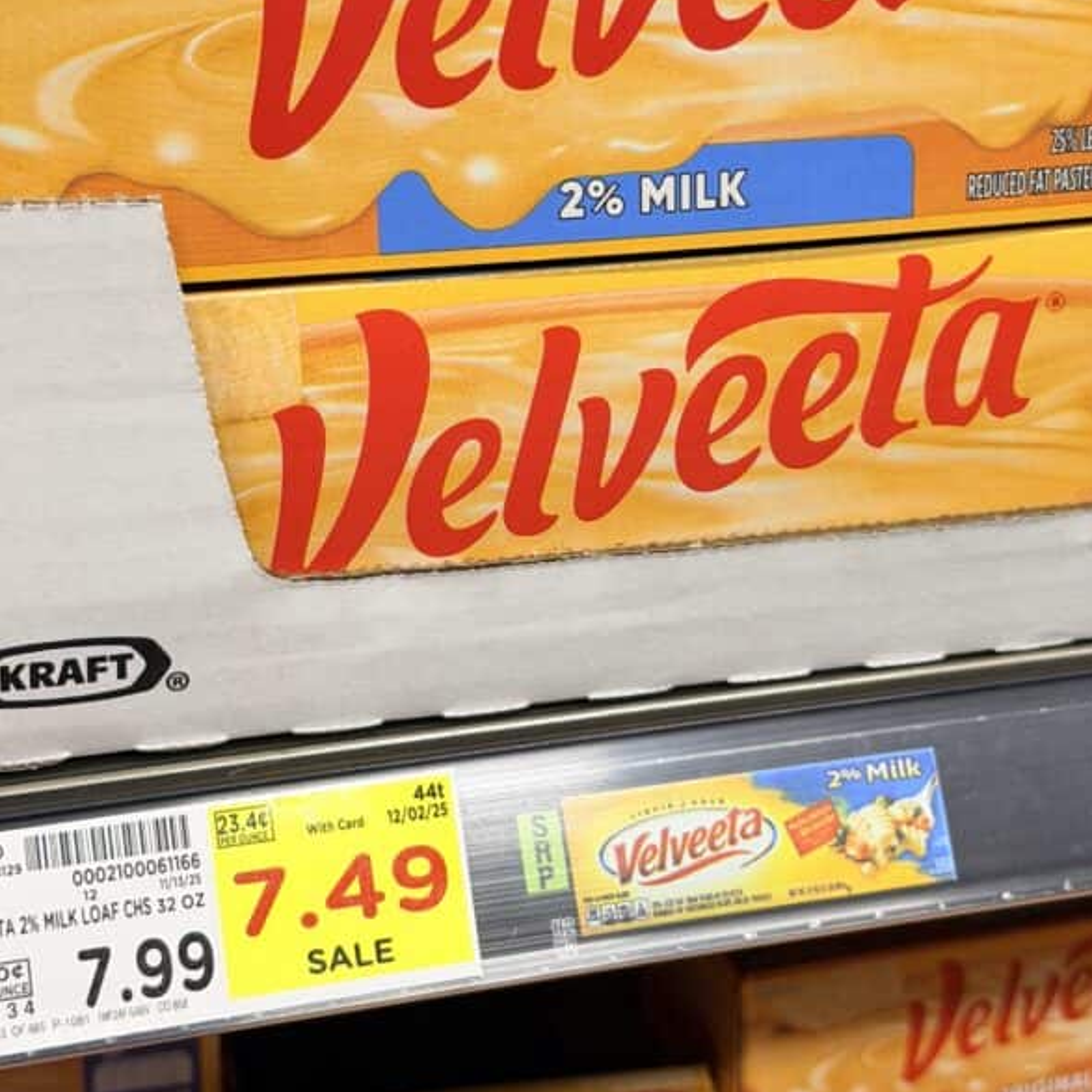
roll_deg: -0.2
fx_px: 2641
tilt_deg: -19.7
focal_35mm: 74
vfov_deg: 23.3
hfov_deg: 23.3
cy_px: 443
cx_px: 623
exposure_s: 1/42
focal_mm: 6.76
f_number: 1.78
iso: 100
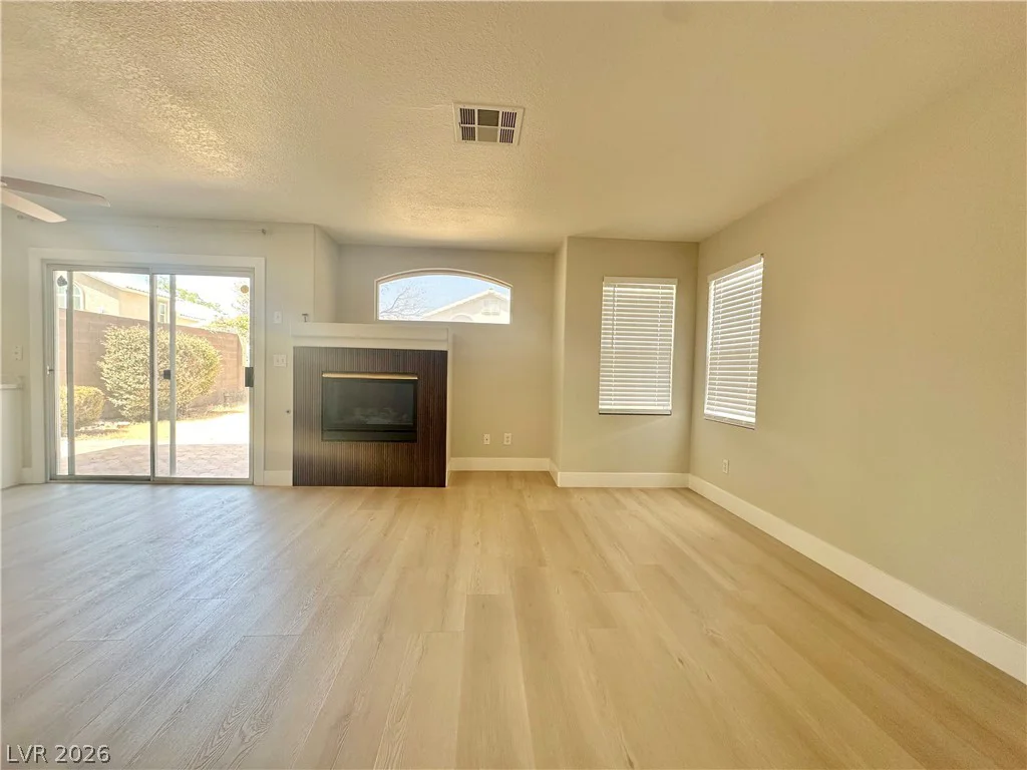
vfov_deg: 85.7
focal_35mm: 14
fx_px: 415
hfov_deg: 102.1
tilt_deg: -1.2
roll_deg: -1.8
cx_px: 514
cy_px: 385
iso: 80
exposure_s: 1/99
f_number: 2.2
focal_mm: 2.22
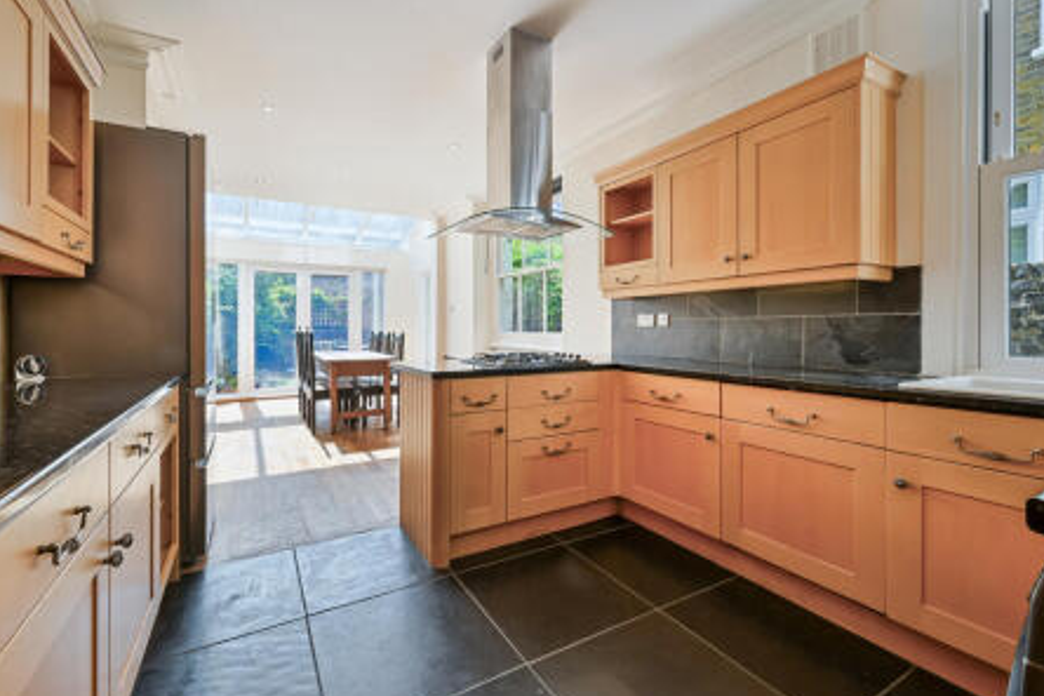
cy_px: 349
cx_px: 498
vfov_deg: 77.3
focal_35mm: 15
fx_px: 435
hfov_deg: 100.3
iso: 200
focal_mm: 14
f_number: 16
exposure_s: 1/3
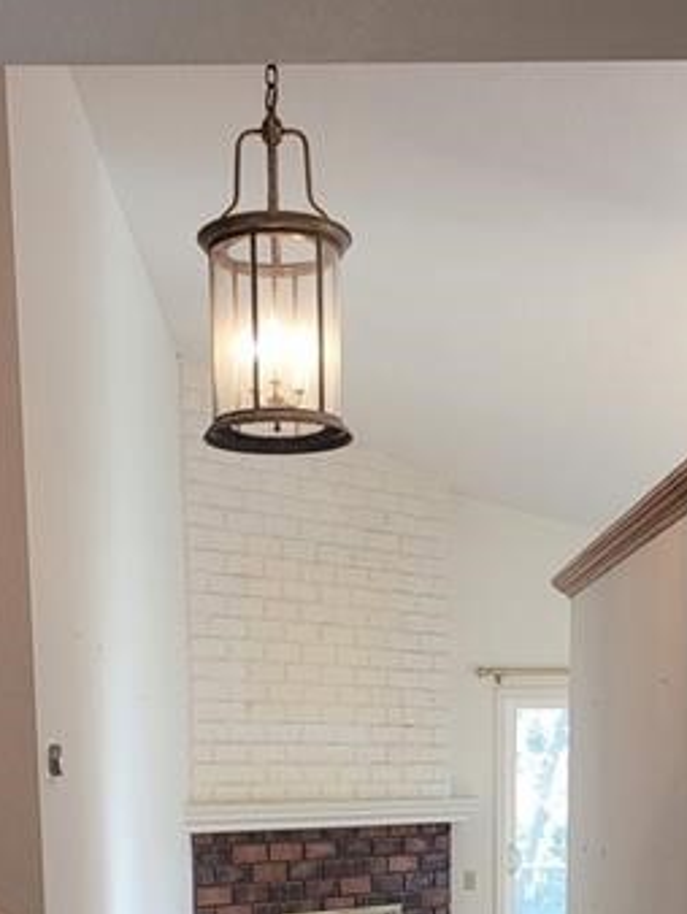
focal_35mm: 59
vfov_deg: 29.9
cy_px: 968
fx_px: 1559
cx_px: 371
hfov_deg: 24.8
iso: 200
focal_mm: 5.4
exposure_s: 1/120
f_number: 1.8
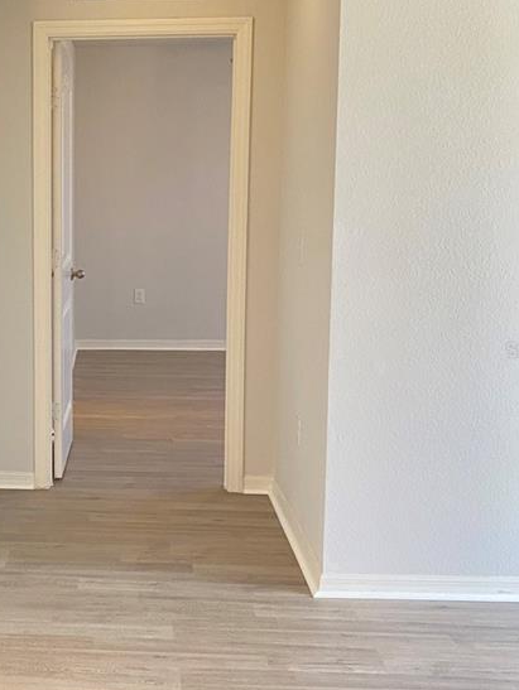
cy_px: 349
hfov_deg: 24.7
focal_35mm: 57
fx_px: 1138
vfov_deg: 33.8
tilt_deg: -7.3
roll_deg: +1.1
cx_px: 28
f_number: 1.8
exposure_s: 1/60
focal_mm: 4.25
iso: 160
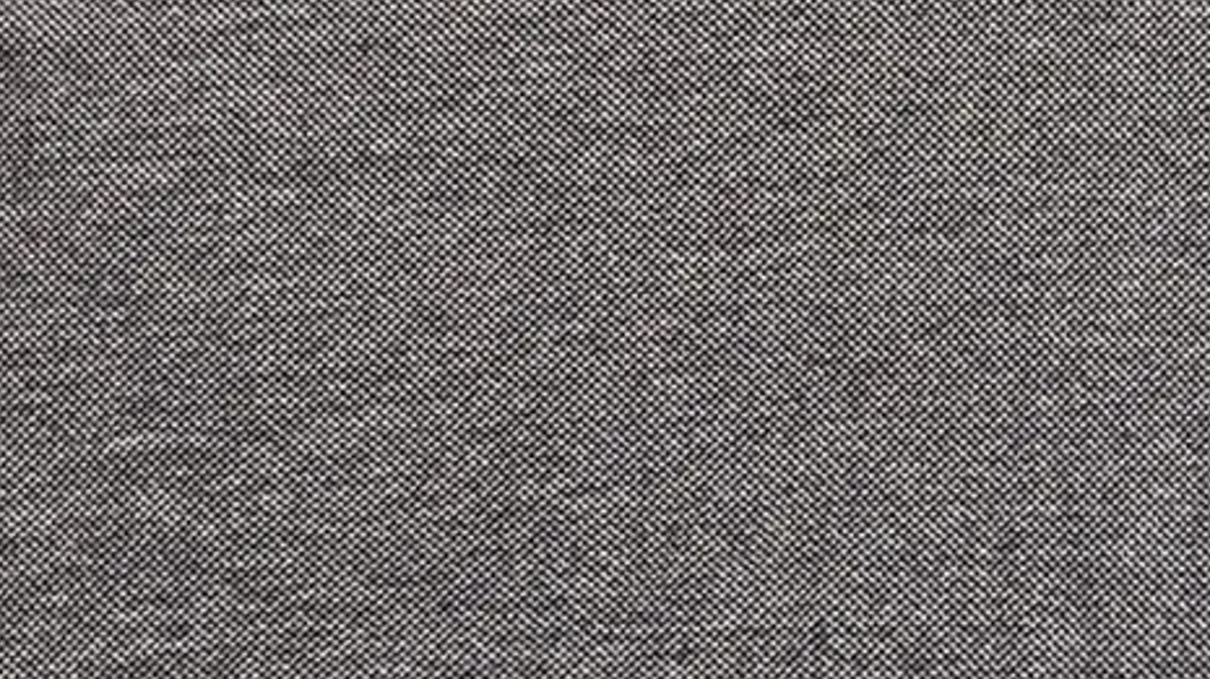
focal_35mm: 156
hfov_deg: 13.7
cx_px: 1080
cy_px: 247
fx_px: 5003
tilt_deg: -66.6
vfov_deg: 7.8
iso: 160
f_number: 1.5
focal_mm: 5.7
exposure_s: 1/50
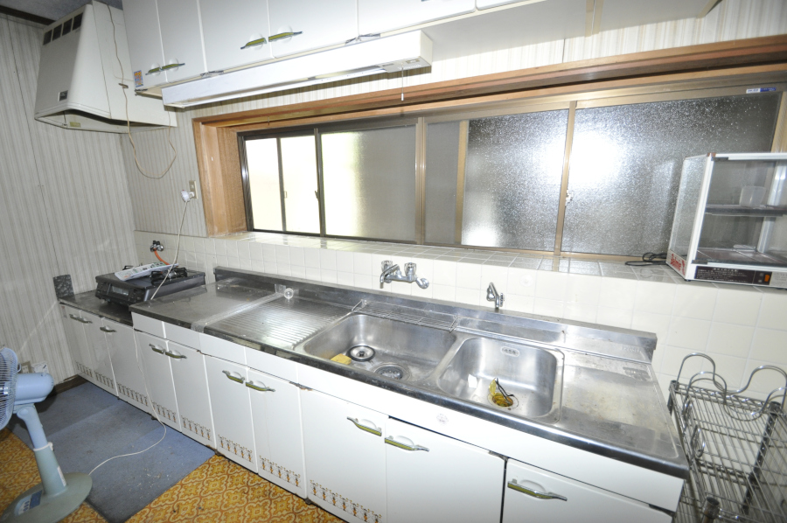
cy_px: 262
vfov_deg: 77.2
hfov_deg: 100.5
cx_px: 394
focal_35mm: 15
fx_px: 328
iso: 800
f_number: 4
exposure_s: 1/60
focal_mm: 10
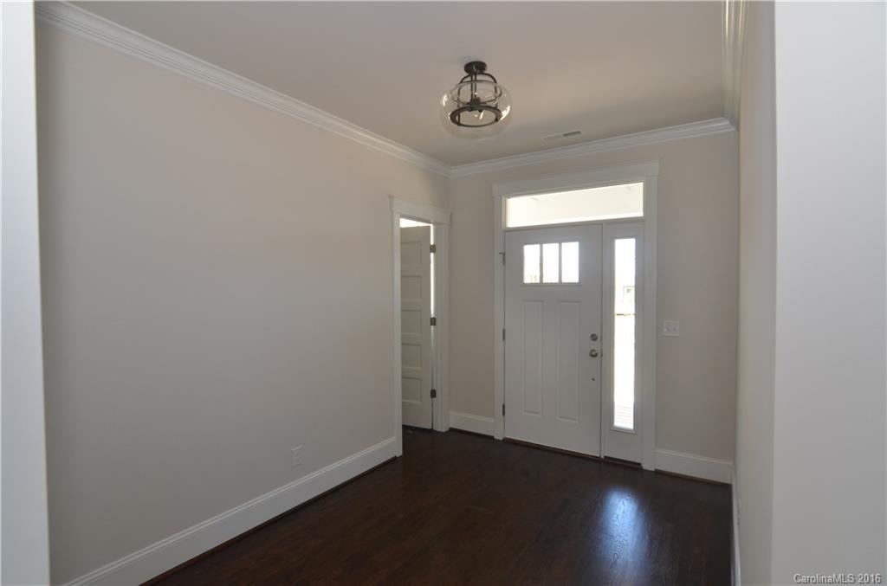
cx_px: 444
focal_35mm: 16
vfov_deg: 71.7
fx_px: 405
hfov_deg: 95.1
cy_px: 293
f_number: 5.6
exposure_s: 1/60
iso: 400
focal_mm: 11
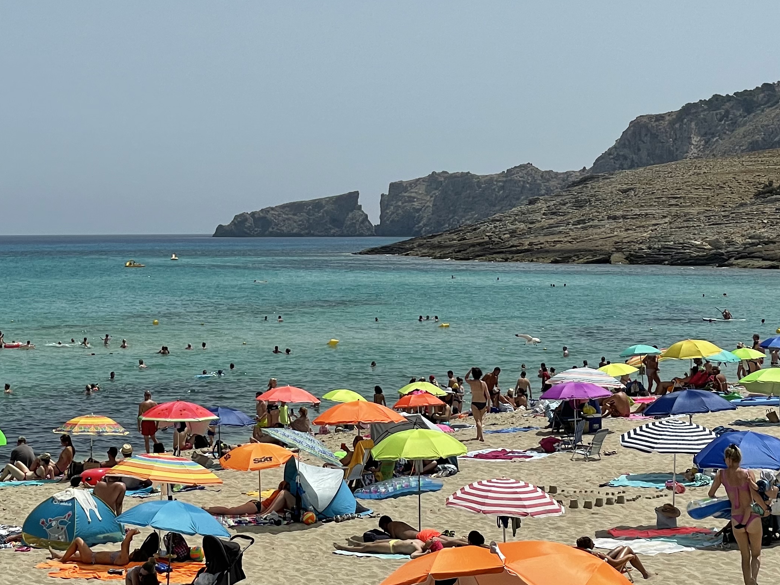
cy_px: 106
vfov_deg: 14.7
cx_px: 182
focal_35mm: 100
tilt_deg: +3.0
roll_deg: +0.4
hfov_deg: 19.5
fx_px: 2253
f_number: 2
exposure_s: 1/3984
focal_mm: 6
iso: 25
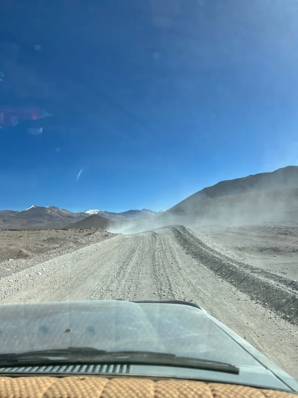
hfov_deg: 53.1
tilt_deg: +2.3
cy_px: 199
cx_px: 149
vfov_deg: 67.3
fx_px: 298
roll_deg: +1.1
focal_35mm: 26
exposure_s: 1/6211
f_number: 1.5
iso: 50
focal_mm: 5.7
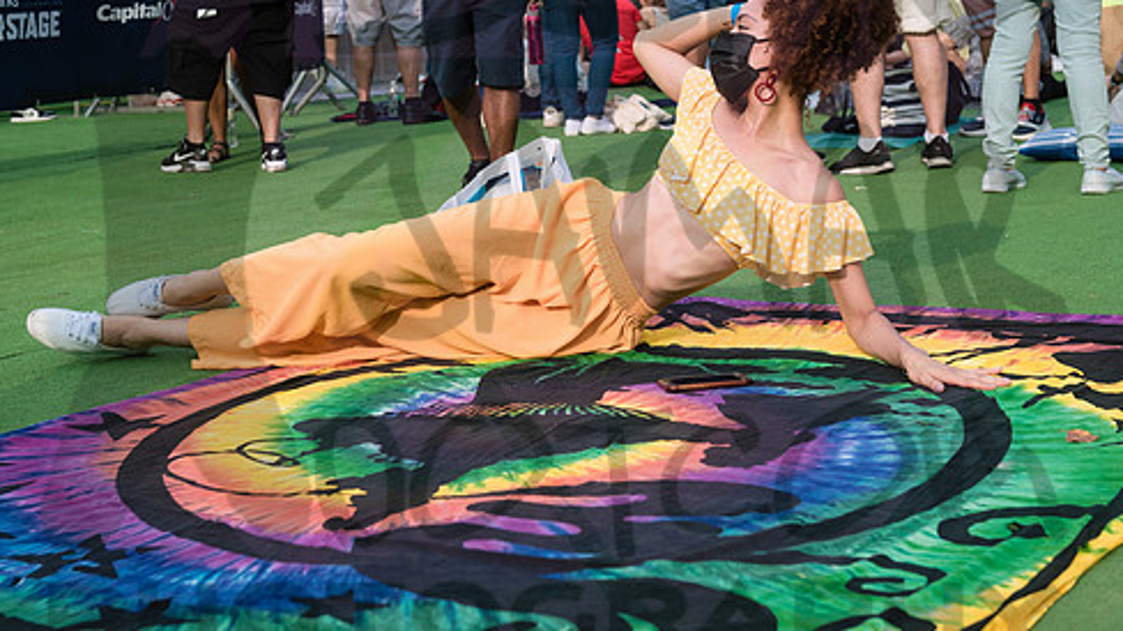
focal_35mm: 63
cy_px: 222
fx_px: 1875
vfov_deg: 19.0
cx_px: 564
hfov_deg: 33.3
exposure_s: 1/1600
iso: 500
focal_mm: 44
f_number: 4.5
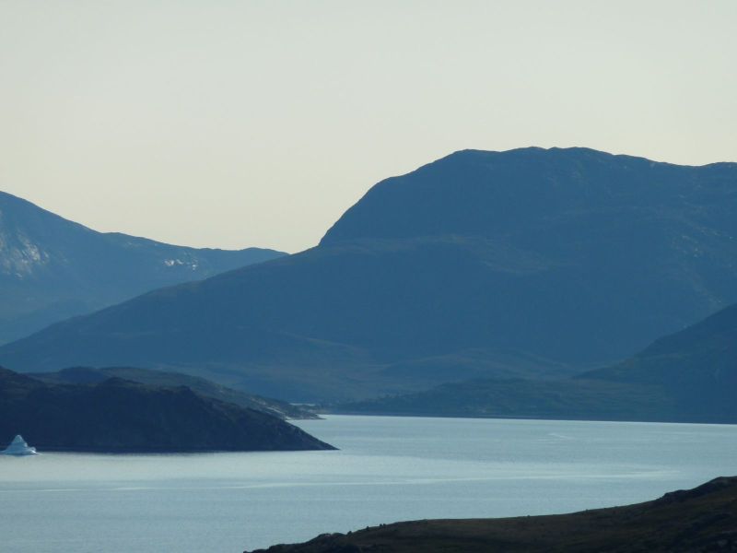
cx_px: 368
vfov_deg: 5.0
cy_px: 276
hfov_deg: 6.6
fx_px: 6387
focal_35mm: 300
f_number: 5.6
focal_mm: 49.2
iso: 80
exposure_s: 1/1000
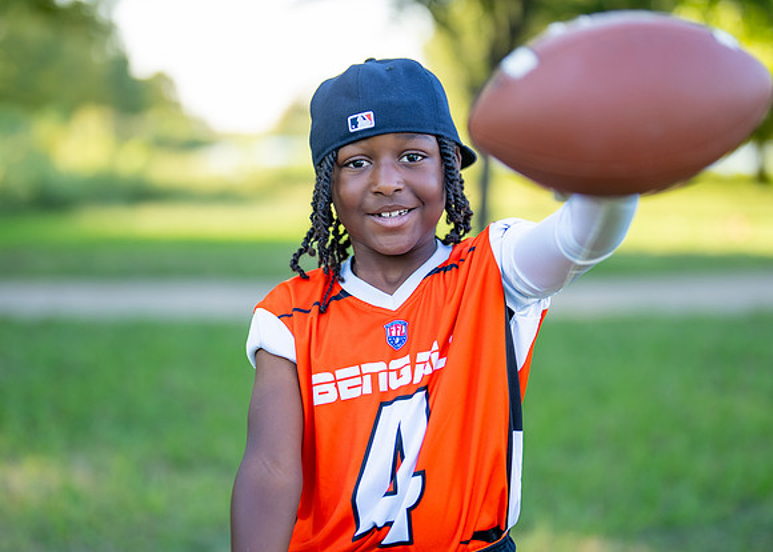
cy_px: 290
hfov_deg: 29.5
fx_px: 1468
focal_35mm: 67
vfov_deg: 21.3
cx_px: 370
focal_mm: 50
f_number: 1.2
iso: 100
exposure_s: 1/800
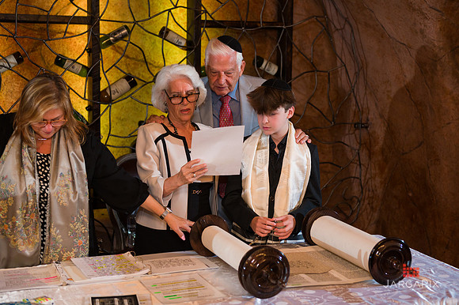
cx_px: 242
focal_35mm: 60
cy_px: 144
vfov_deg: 22.6
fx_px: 763
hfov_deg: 33.5
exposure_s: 1/200
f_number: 4
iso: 1000
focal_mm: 56
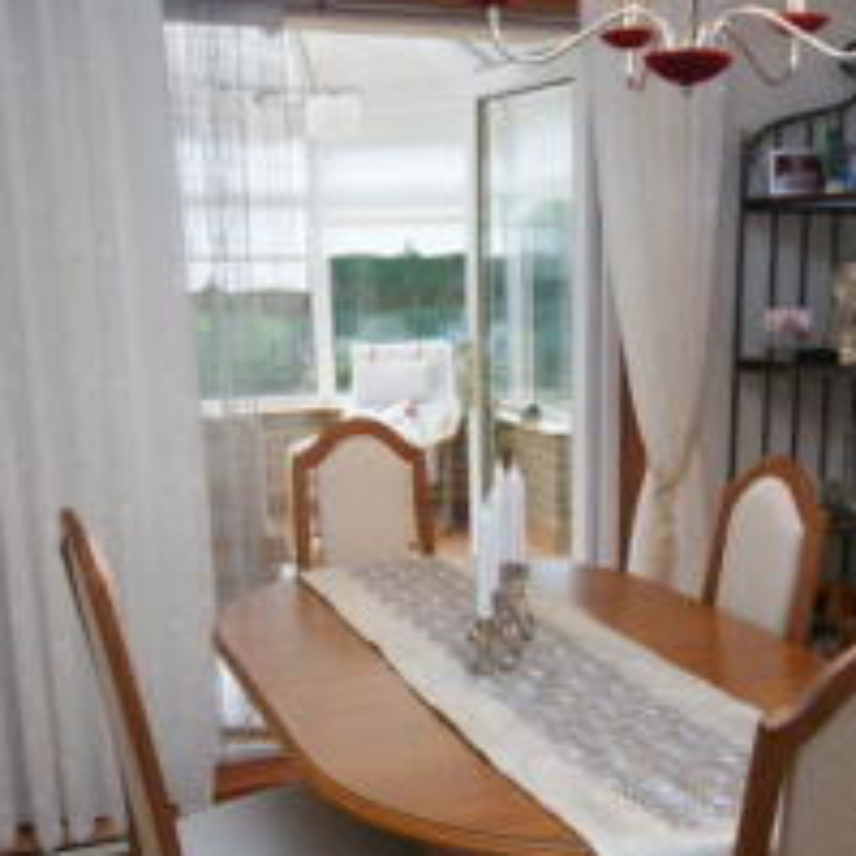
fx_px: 1175
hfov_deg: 39.9
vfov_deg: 39.5
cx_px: 505
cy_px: 583
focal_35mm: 42
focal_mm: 10
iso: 400
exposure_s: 1/60
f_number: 5.6
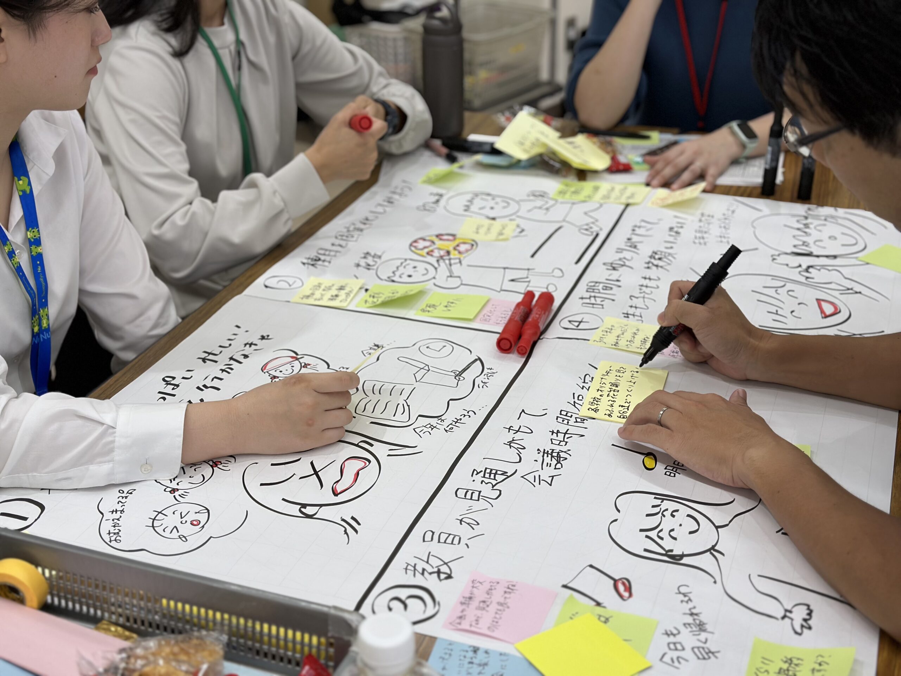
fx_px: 1249
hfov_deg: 39.7
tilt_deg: -26.4
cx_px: 450
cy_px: 338
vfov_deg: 30.3
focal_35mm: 48
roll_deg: +1.0
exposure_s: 1/412
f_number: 1.78
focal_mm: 6.86
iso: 80
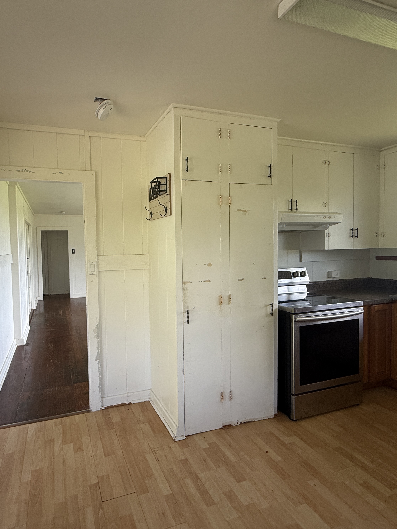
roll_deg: +1.9
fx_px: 291
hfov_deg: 67.4
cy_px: 261
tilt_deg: -2.2
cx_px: 145
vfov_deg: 84.7
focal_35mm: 19
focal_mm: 2.22
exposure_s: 1/99
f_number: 2.2
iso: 100
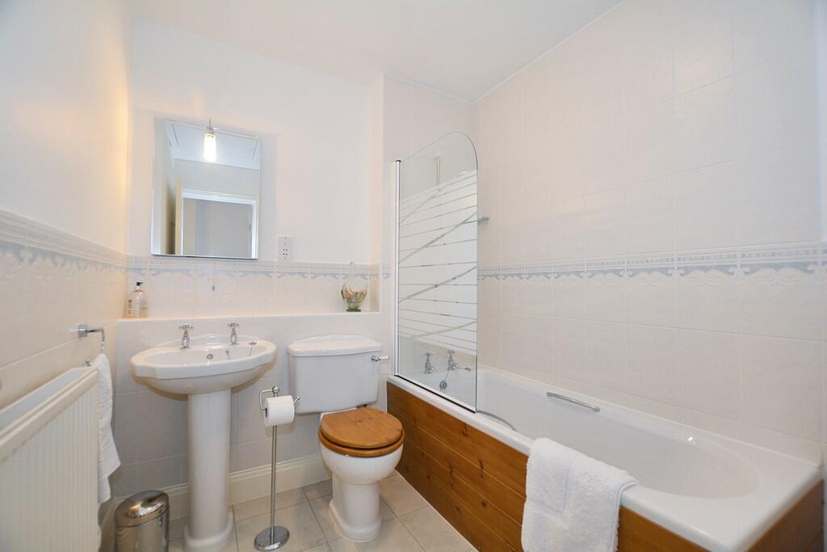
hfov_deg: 100.4
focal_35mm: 15
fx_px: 345
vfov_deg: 77.3
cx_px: 414
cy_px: 276
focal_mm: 10
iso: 450
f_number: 4
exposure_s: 1/60
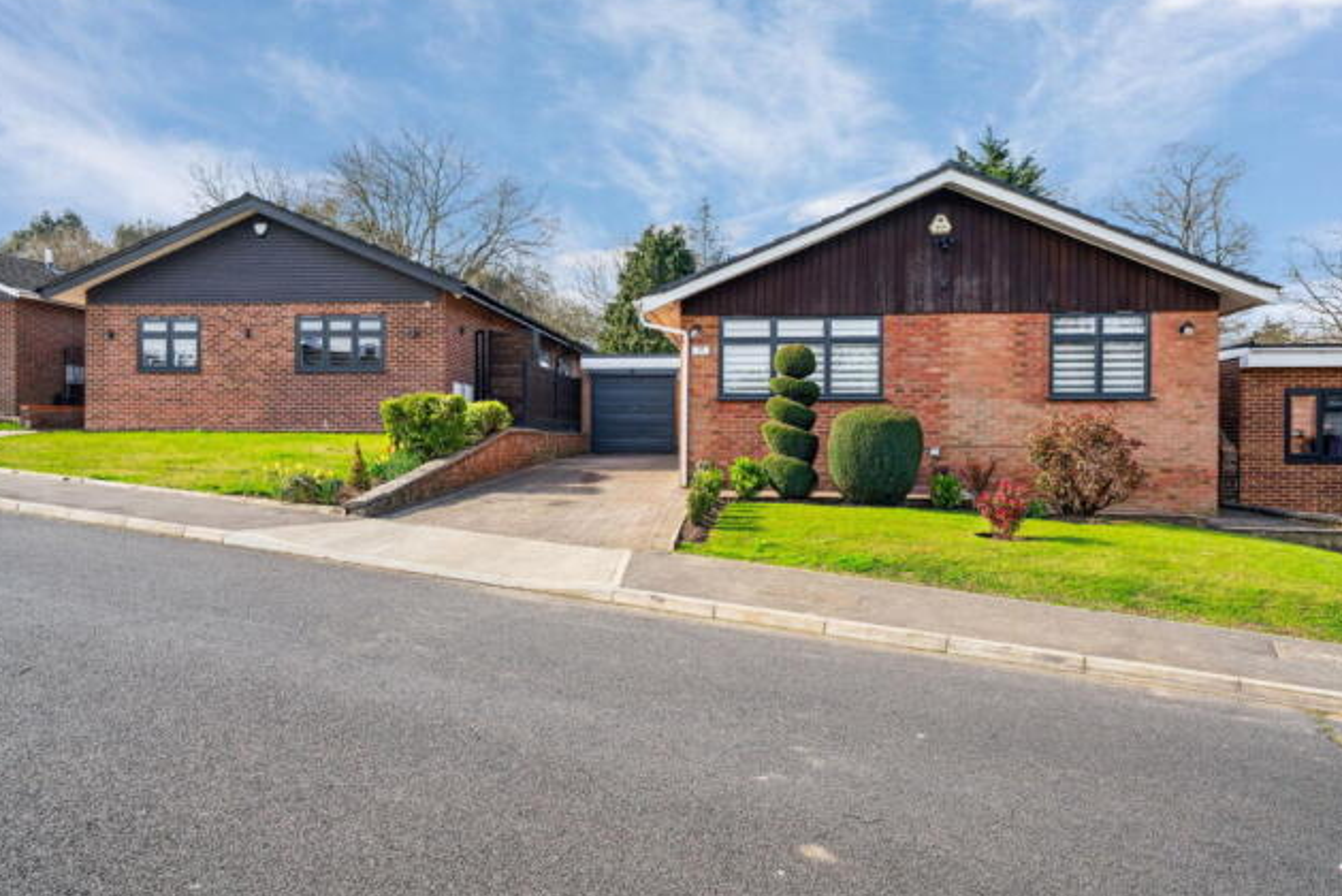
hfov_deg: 71.5
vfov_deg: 51.3
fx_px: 932
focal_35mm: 25
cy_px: 458
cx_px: 684
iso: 640
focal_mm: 24
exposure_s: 1/320
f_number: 8
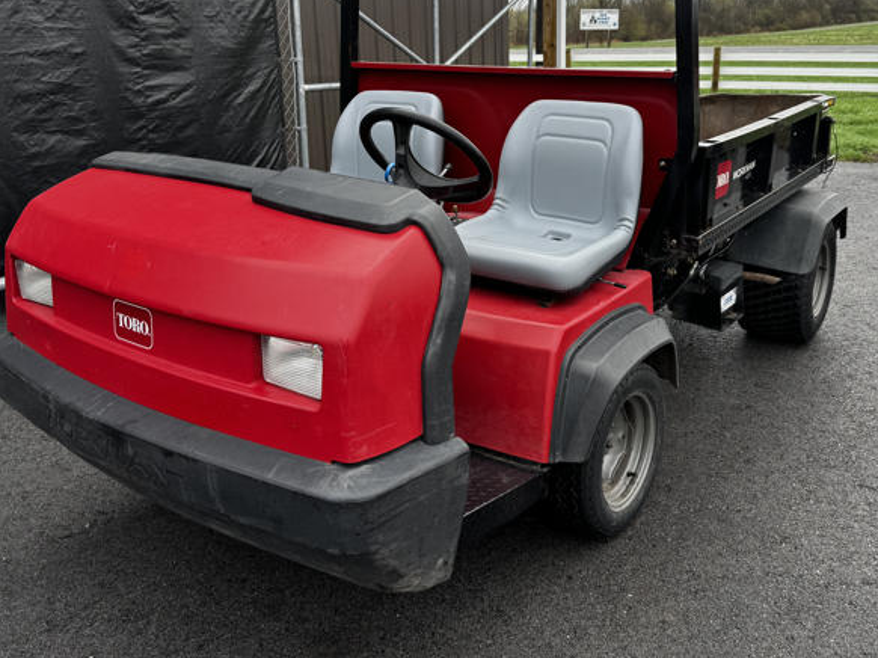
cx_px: 457
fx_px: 837
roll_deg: +1.3
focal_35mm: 33
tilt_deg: -14.9
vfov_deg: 42.6
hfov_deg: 55.4
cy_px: 241
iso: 80
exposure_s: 1/730
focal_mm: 6.76
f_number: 1.78
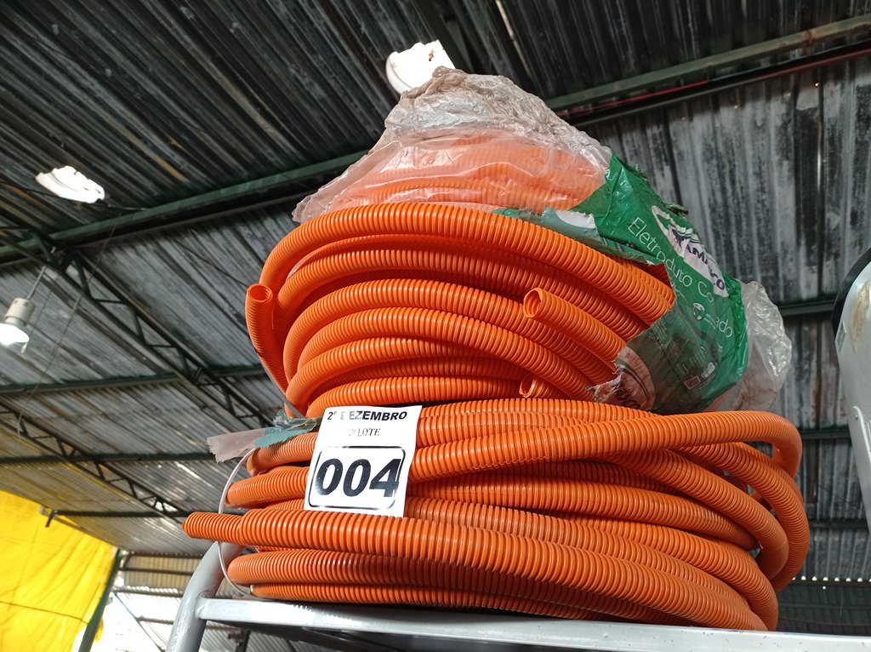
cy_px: 326
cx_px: 436
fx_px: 704
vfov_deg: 49.7
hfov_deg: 63.5
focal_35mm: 28
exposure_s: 1/60
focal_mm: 4.7
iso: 219
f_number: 1.79
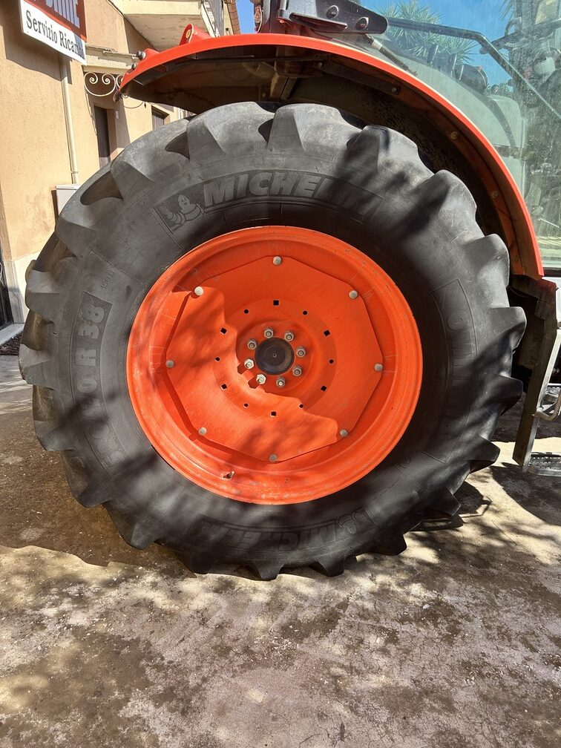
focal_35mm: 26
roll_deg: -1.9
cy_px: 374
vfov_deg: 67.3
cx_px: 280
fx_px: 562
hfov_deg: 53.1
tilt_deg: -18.4
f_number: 1.5
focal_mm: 5.7
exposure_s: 1/1068
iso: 50
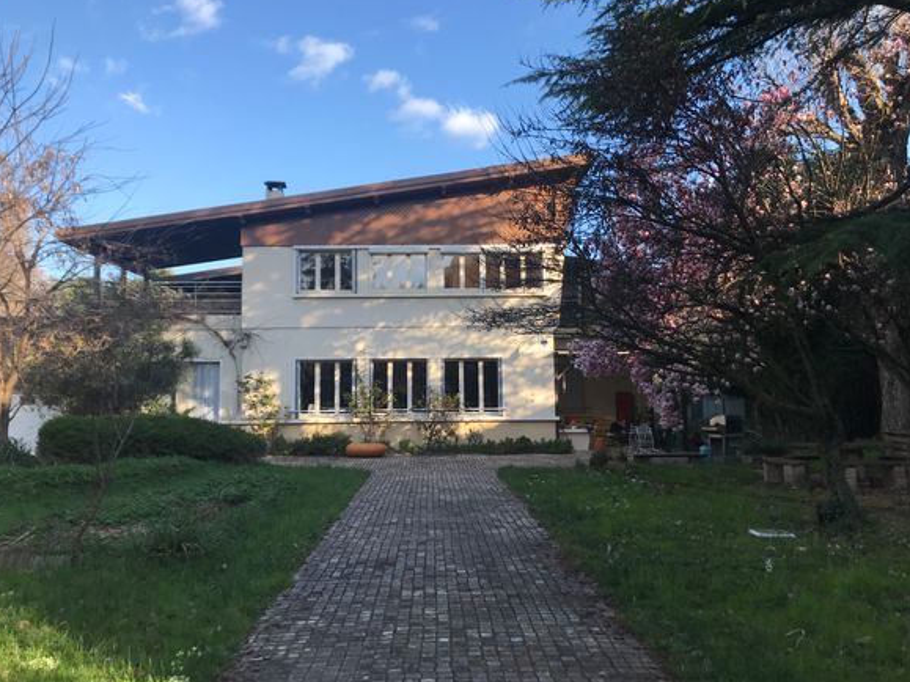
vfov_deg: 48.2
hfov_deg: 61.7
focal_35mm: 29
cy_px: 333
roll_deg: +1.0
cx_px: 454
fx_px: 762
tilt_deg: +5.5
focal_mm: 3.99
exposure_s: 1/887
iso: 20
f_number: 1.8
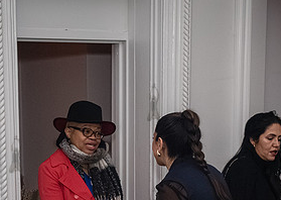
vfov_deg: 15.8
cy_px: 183
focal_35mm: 89
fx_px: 709
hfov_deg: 22.4
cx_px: 105
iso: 6400
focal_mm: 35
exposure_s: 1/320
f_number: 4.5
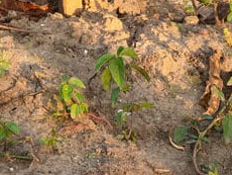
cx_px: 45
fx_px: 1033
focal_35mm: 154
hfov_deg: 12.8
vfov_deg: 8.6
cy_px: -269
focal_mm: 15
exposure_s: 1/40
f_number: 8
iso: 200
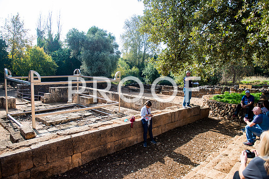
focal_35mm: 24
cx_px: 134
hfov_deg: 73.7
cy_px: 90
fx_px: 179
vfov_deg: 53.2
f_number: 2.8
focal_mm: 24
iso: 100
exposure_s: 1/500
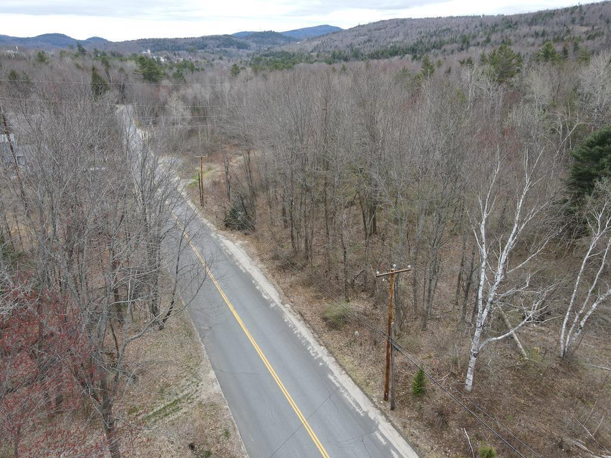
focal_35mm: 24
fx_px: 424
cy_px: 229
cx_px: 306
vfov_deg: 56.8
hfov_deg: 71.6
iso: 100
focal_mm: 4.5
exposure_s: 1/200
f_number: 2.8
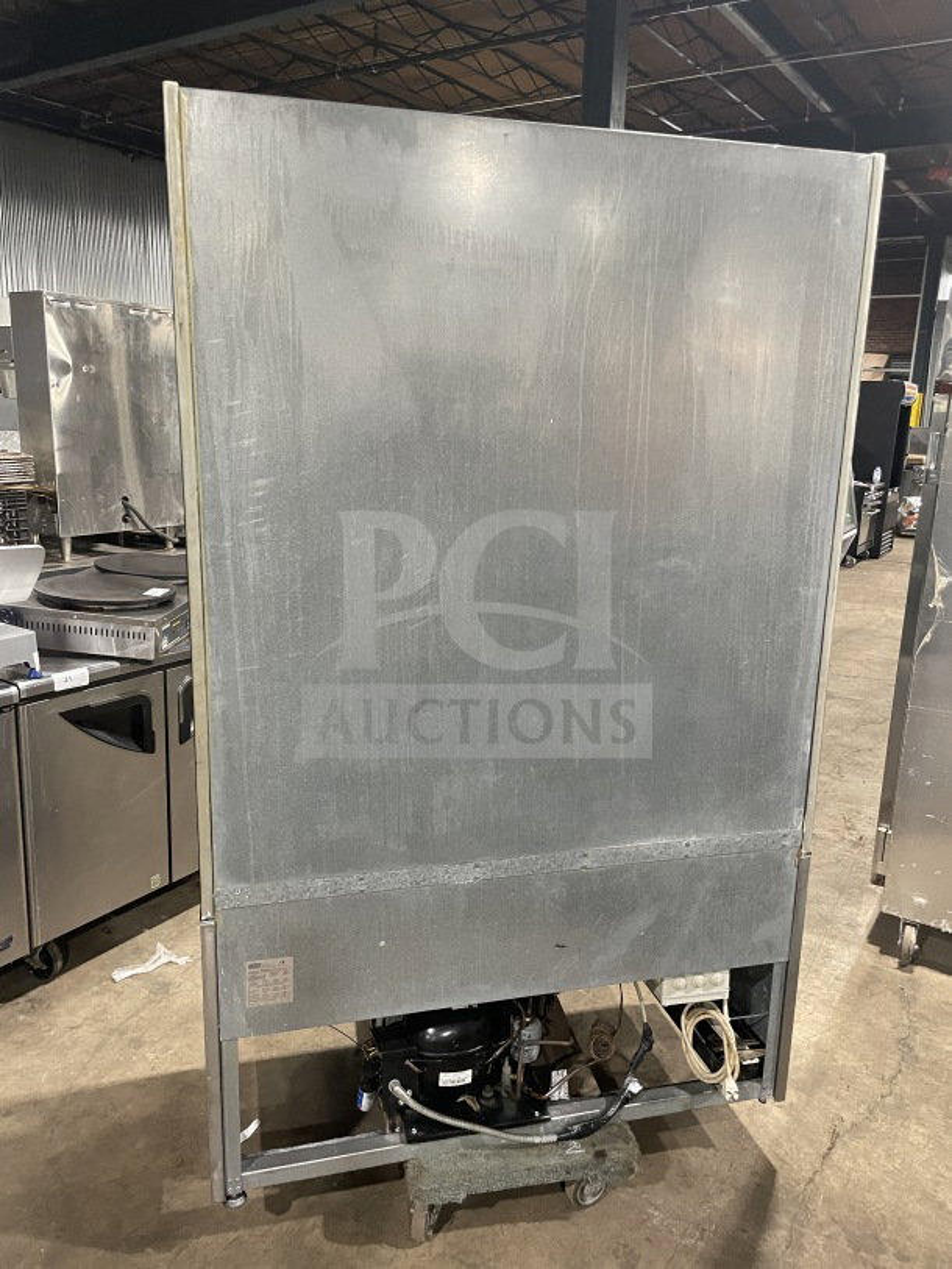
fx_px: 953
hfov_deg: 53.1
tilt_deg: -9.2
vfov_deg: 67.3
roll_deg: -0.9
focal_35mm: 26
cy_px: 634
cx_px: 476
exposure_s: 1/60
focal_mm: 4.2
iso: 320
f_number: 1.6
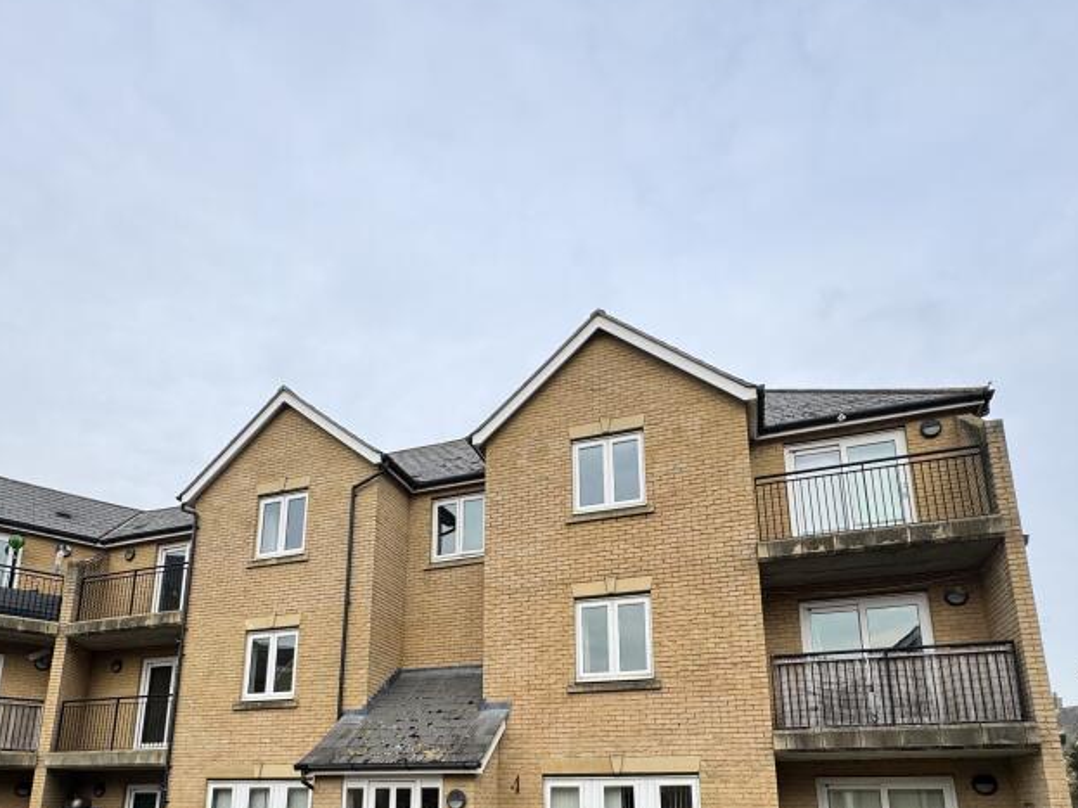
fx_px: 716
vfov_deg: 55.0
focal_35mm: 23
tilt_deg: +13.3
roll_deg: -0.6
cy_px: 640
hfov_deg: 73.9
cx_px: 507
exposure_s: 1/600
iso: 40
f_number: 2.2
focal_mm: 2.22
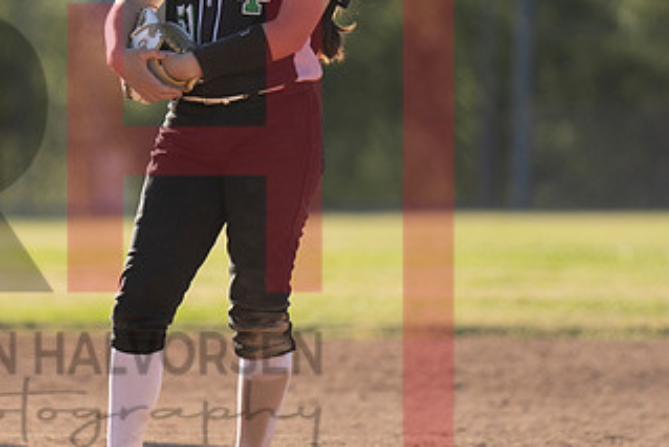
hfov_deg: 4.8
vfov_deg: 3.2
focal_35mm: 430
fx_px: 7994
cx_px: 179
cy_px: 73
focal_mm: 200
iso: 400
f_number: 2.8
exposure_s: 1/2500
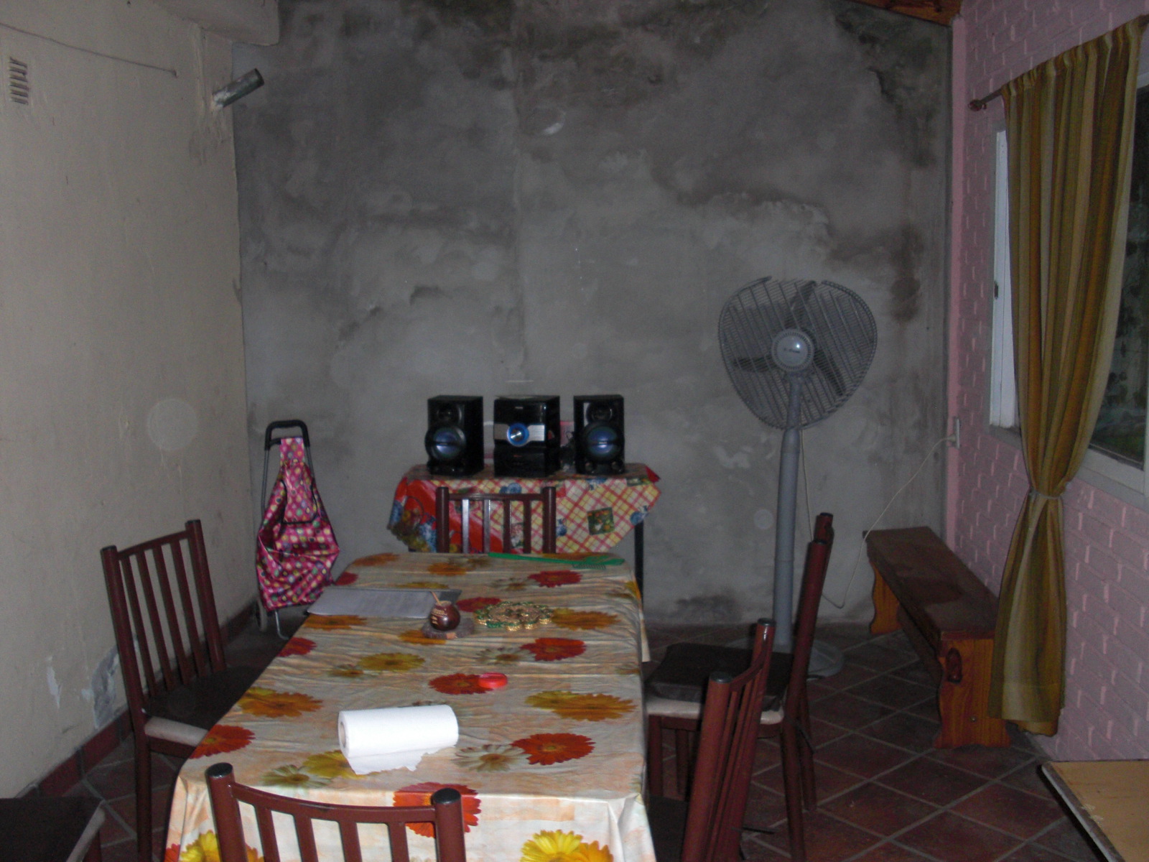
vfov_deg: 39.7
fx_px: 1195
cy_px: 431
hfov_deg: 51.4
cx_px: 574
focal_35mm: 36
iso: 200
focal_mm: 6.3
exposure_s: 1/60
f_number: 2.8
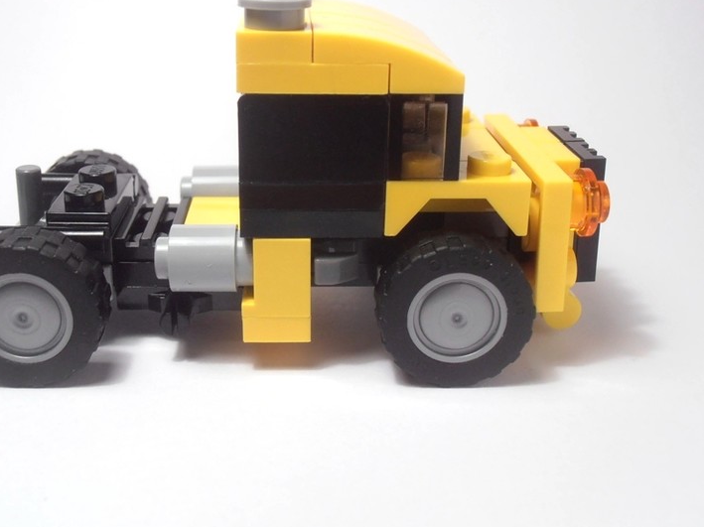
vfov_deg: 30.7
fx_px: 955
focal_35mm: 47
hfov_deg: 40.3
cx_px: 294
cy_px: 202
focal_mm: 6.61
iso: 80
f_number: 3.9
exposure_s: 1/50
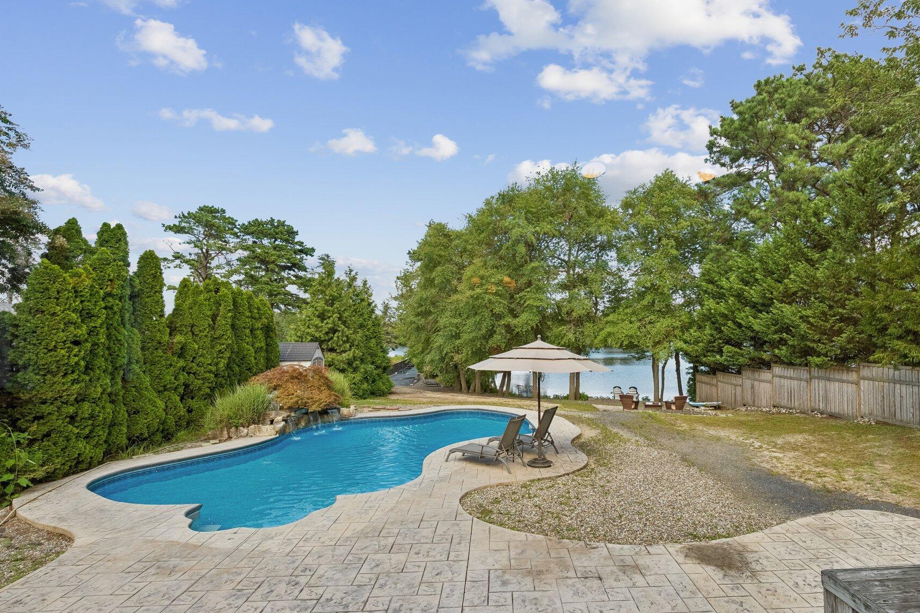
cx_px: 529
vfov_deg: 67.4
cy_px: 303
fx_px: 460
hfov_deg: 89.4
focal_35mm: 18
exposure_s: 1/1250
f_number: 7.1
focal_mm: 15
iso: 1000
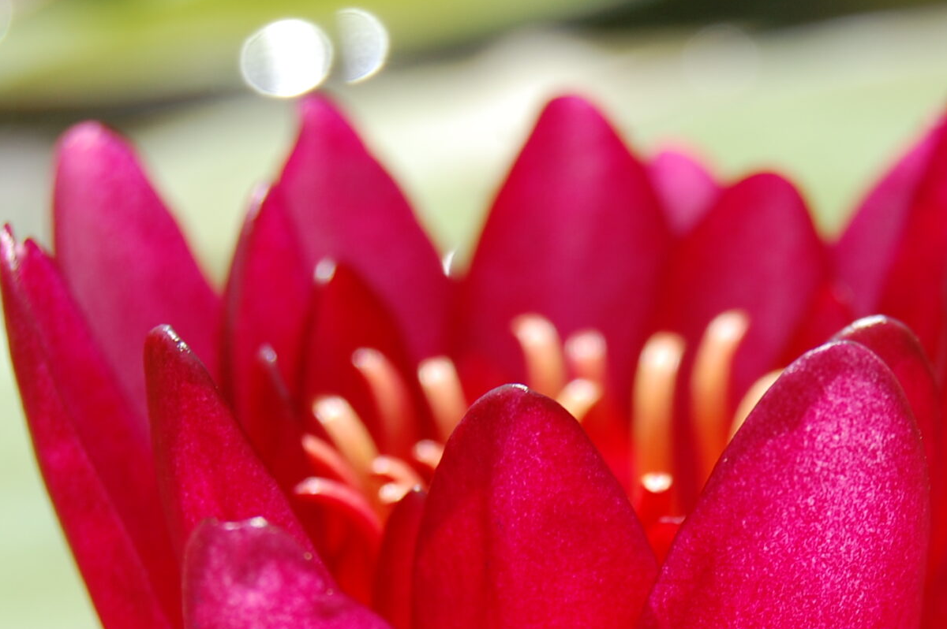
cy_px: 553
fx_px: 4628
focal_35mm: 176
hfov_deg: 11.7
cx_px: 718
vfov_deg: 7.8
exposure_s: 1/200
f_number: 7.1
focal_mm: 55
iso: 200
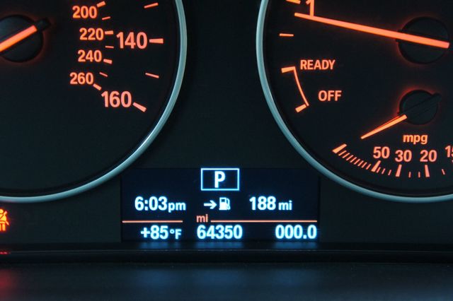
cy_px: 150
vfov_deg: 22.6
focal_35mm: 60
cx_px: 226
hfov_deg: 33.4
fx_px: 755
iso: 1600
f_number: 4.5
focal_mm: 40
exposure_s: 1/10
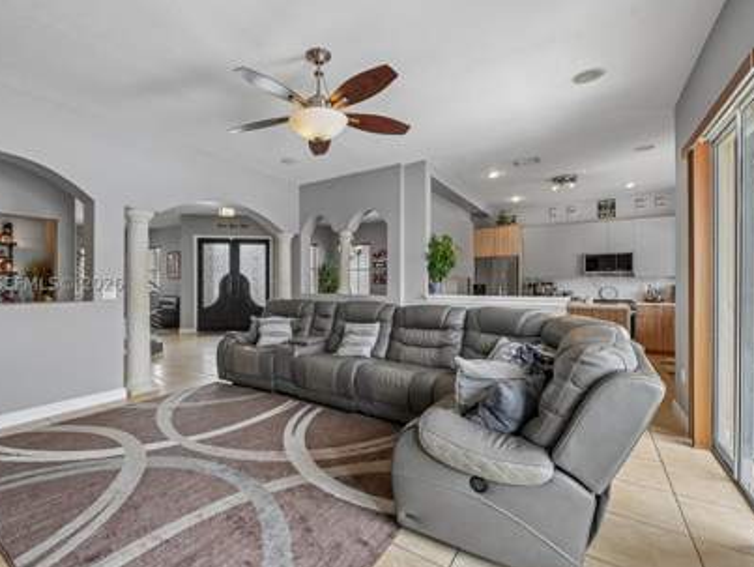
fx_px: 349
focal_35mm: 16
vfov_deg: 78.2
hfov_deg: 94.0
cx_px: 331
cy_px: 282
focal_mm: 14
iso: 320
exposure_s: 1/60
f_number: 9
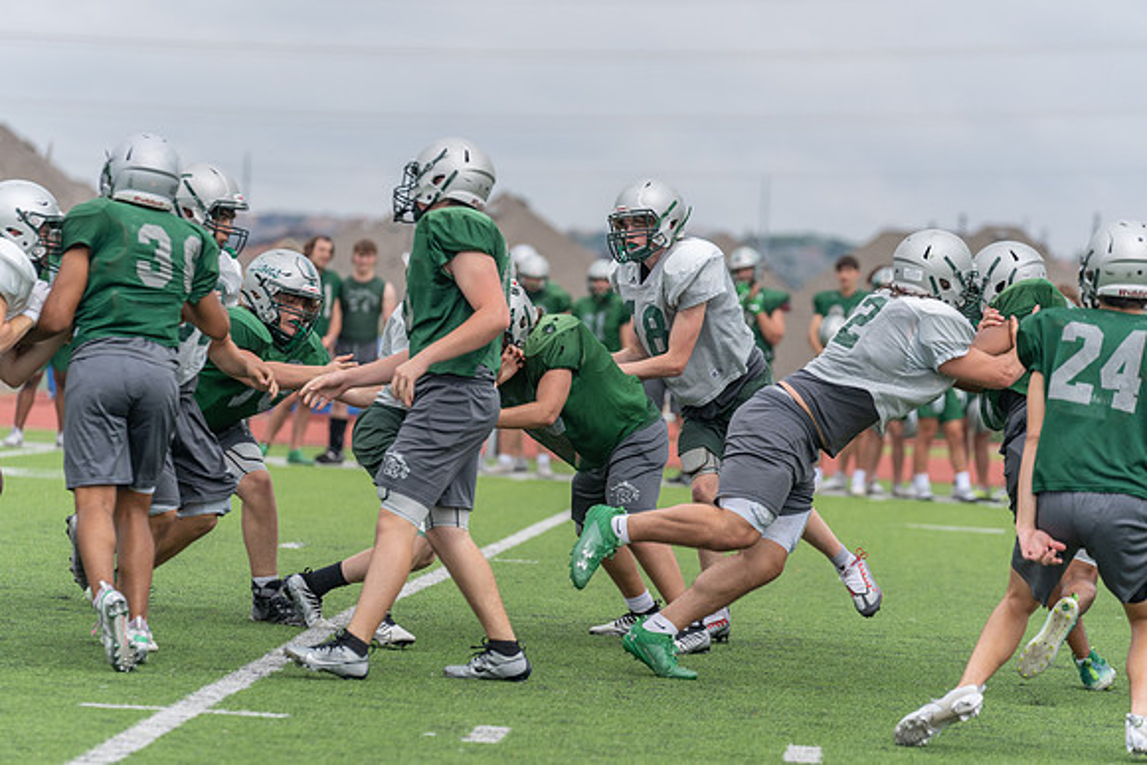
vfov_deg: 6.9
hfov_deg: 10.3
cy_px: 382
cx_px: 574
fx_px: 6373
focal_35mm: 200
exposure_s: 1/1250
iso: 250
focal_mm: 200
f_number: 4
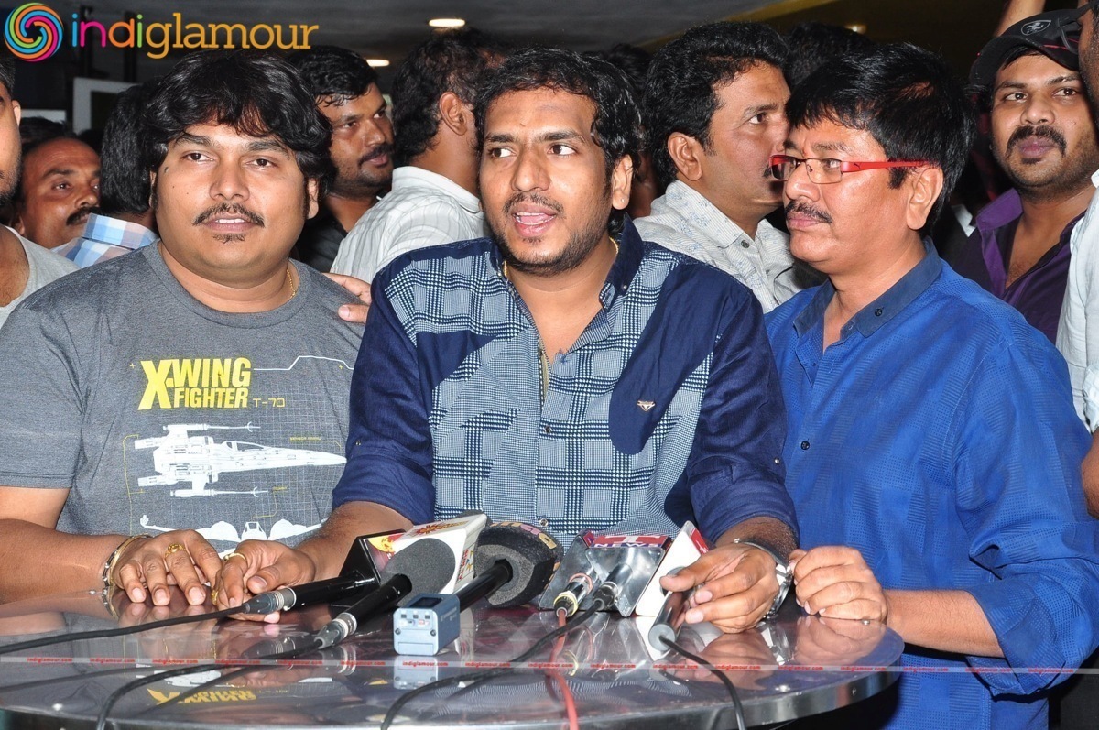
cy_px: 365
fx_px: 2378
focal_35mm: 78
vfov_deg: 17.4
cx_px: 550
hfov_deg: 26.0
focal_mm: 52
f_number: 9
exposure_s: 1/125
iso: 500
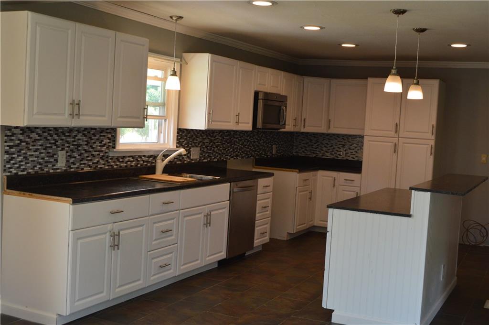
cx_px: 244
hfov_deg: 42.4
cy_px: 162
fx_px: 631
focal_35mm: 46
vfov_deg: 28.9
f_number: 8
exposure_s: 1/60
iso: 800
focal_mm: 31
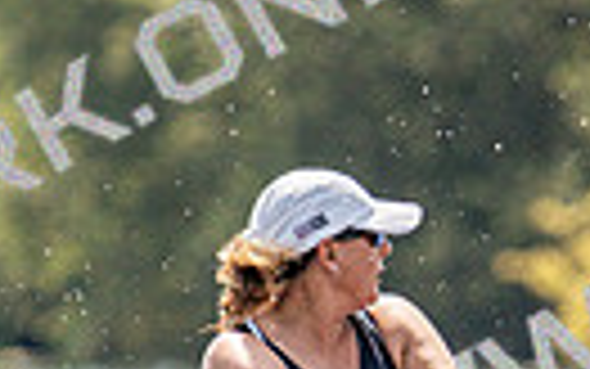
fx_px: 33154
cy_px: 493
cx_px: 905
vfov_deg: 0.6
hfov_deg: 1.0
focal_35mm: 2061
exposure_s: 1/1600
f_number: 6.3
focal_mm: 456
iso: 320
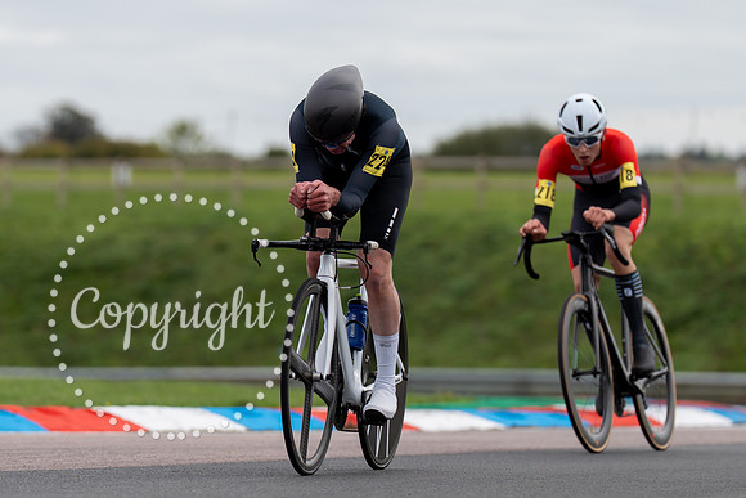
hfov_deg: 6.9
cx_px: 321
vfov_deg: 4.6
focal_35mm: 300
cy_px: 275
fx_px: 6221
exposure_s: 1/1000
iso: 125
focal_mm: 200
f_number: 3.5
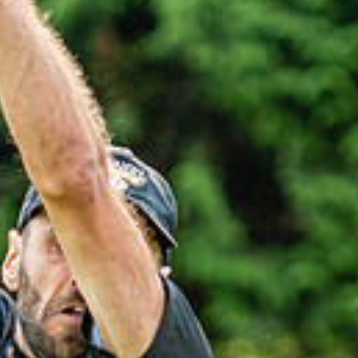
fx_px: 11806
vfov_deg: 1.7
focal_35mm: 1009
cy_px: 342
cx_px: -7
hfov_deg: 1.7
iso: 200
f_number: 3.2
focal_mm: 120
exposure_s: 1/1250
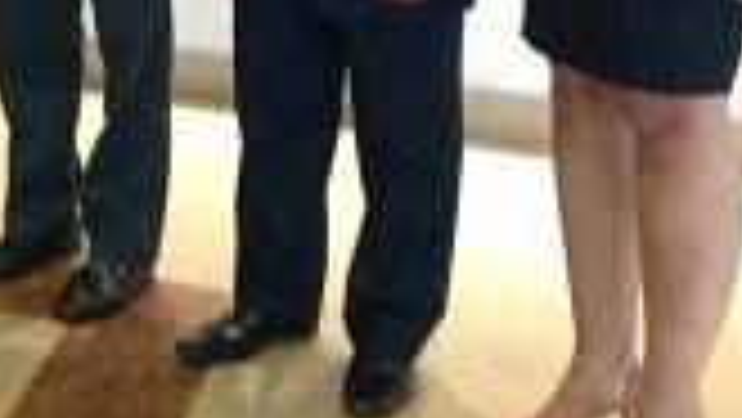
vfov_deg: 9.8
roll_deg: -0.2
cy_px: -247
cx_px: -205
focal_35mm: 120
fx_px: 2362
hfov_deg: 16.9
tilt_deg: -6.1
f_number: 2.4
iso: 640
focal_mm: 4.28
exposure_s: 1/15
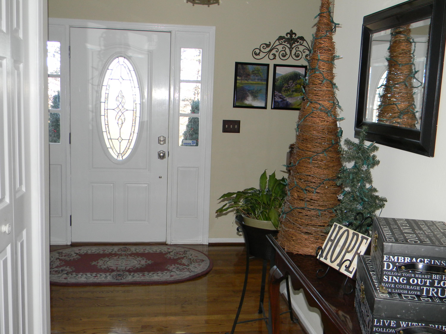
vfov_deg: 39.7
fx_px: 464
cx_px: 223
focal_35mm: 36
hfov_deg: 51.4
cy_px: 167
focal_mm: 6.4
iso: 200
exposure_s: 1/30
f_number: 3.7
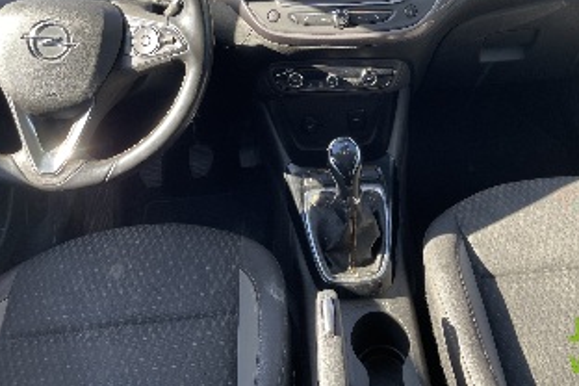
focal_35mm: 36
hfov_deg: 53.0
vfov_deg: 36.1
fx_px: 579
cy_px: 98
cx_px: 327
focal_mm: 4.2
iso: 32
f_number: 1.6
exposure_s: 1/121
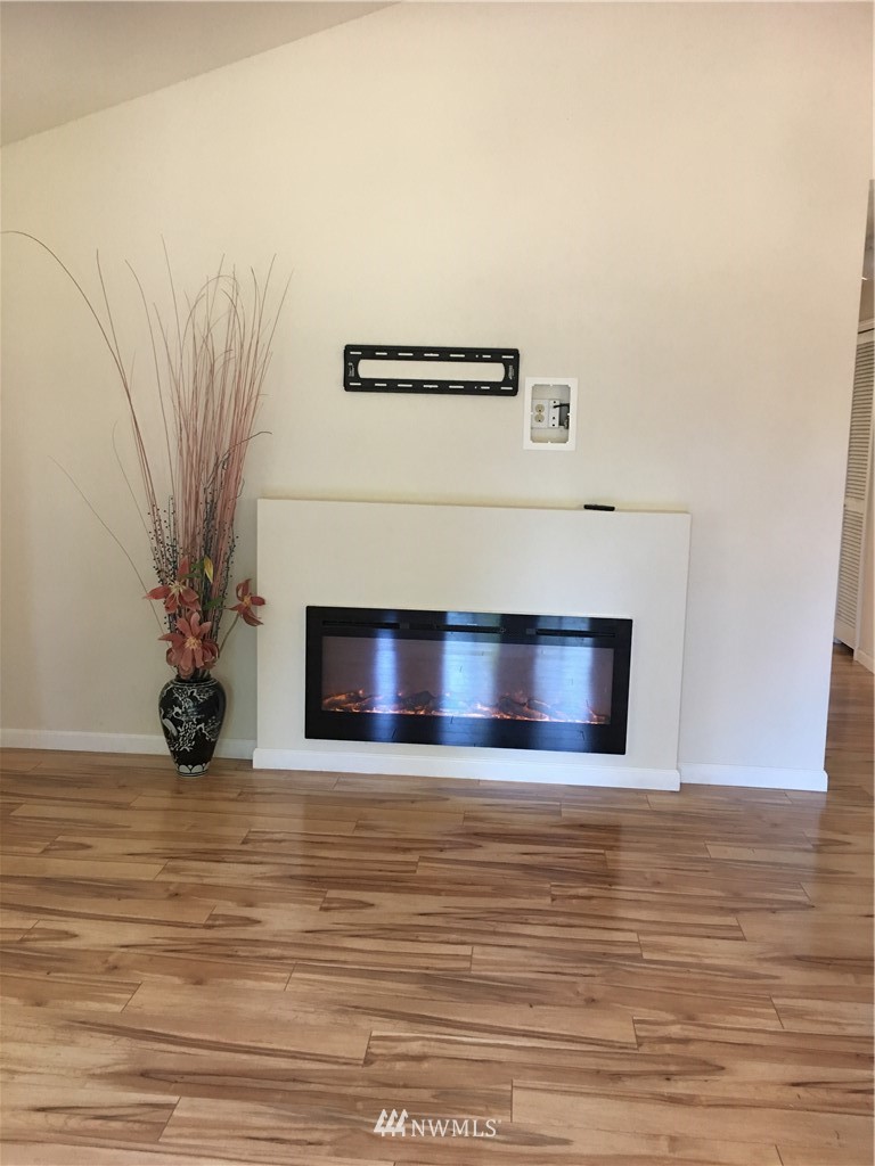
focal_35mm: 29
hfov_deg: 48.2
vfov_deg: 61.7
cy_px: 583
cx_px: 438
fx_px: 977
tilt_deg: -7.4
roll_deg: -1.0
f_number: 2.2
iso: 64
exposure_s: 1/15
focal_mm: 4.15
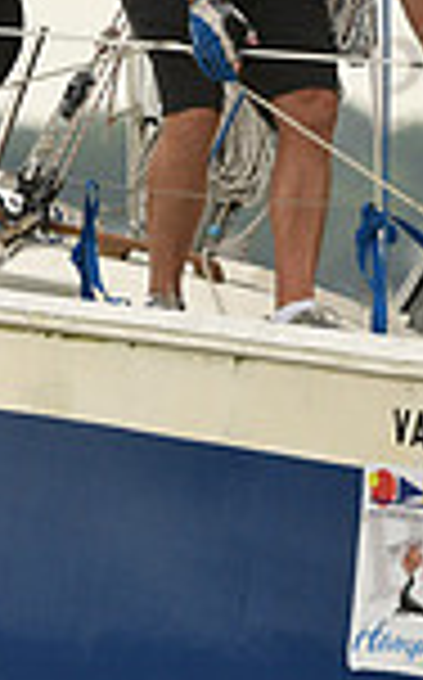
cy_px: 313
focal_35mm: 1334
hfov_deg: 1.0
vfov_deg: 1.6
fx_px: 24676
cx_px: 130
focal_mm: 340
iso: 400
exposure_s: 1/1000
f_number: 6.3
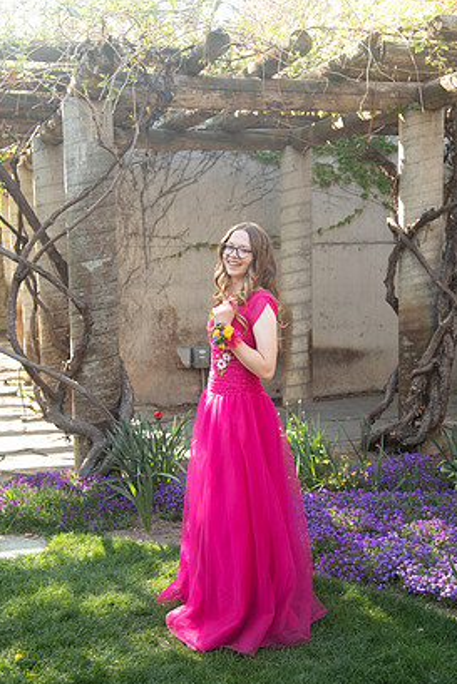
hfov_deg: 30.5
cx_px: 241
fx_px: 837
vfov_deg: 44.5
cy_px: 334
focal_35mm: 44
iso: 250
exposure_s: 1/125
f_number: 4
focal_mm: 40
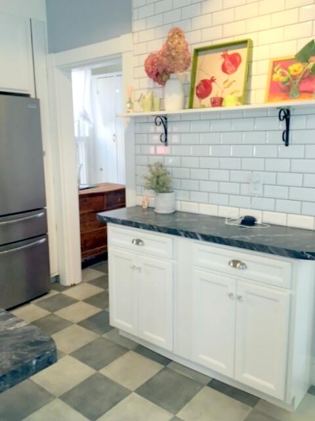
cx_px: 158
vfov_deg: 61.7
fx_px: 352
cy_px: 210
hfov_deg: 48.2
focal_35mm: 29
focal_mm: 4.15
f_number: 2.2
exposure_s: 1/30
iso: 25
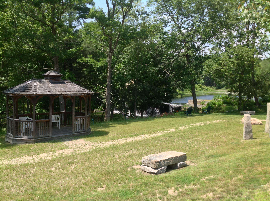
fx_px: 273
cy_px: 100
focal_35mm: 35
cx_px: 135
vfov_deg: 40.6
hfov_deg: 52.7
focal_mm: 4.28
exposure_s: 1/719
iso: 50
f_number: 2.4
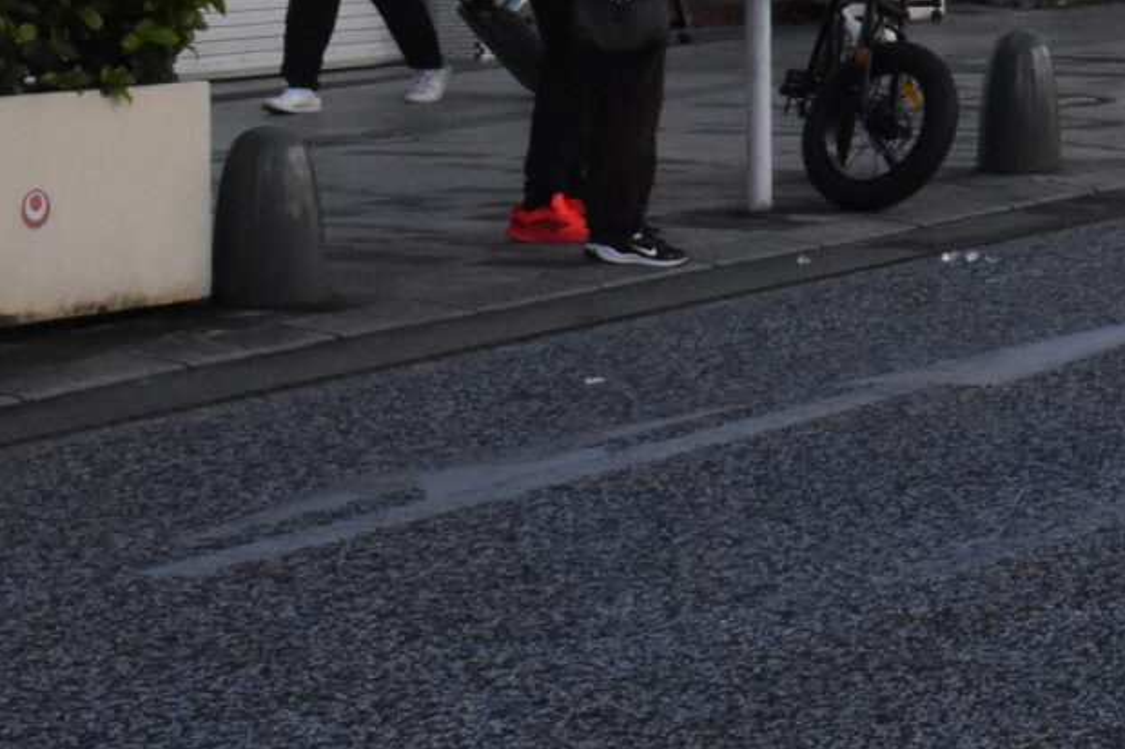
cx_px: 2292
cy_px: -168
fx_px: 5030
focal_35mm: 161
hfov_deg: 11.4
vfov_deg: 8.4
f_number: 16
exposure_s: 1/1000
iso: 2500
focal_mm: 26
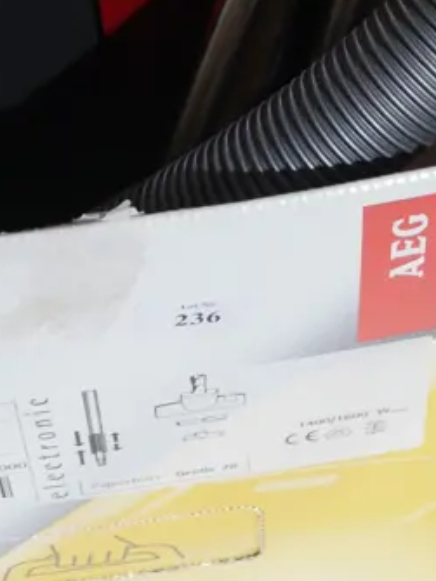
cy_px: -210
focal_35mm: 104
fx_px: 1748
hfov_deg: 14.1
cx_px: 72
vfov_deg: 17.5
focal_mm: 17
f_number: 4
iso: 1250
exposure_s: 1/60
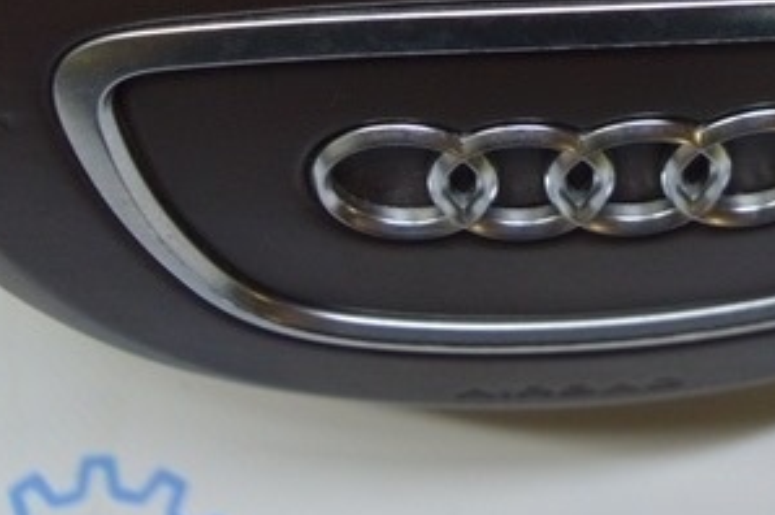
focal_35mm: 103
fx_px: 2215
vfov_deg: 12.7
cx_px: 507
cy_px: -215
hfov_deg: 19.8
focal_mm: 20
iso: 400
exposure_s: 1/100
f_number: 3.8
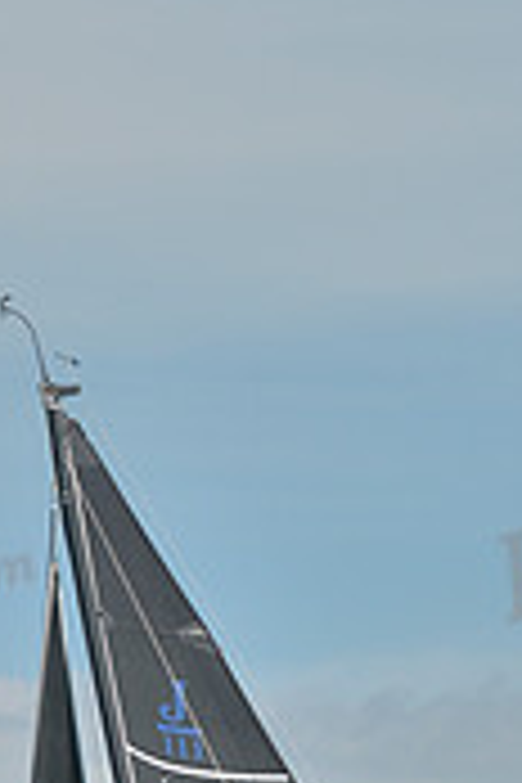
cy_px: 1220
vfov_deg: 3.1
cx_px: 268
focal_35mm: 665
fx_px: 14463
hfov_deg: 2.1
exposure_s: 1/800
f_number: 9
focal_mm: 200
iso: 280
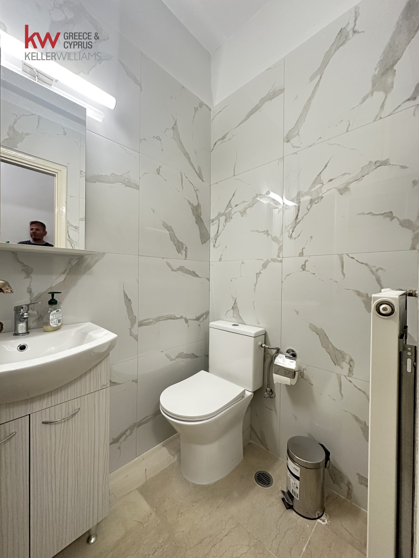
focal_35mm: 14
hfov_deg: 85.7
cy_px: 279
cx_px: 210
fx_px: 226
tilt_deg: -0.6
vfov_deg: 102.1
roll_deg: -0.1
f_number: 2.2
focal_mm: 2.22
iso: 320
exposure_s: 1/50
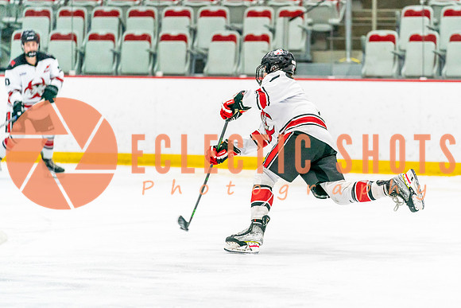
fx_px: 3067
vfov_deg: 5.7
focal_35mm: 239
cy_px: 154
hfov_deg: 8.6
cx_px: 285
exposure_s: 1/1250
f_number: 2.8
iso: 3200
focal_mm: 192
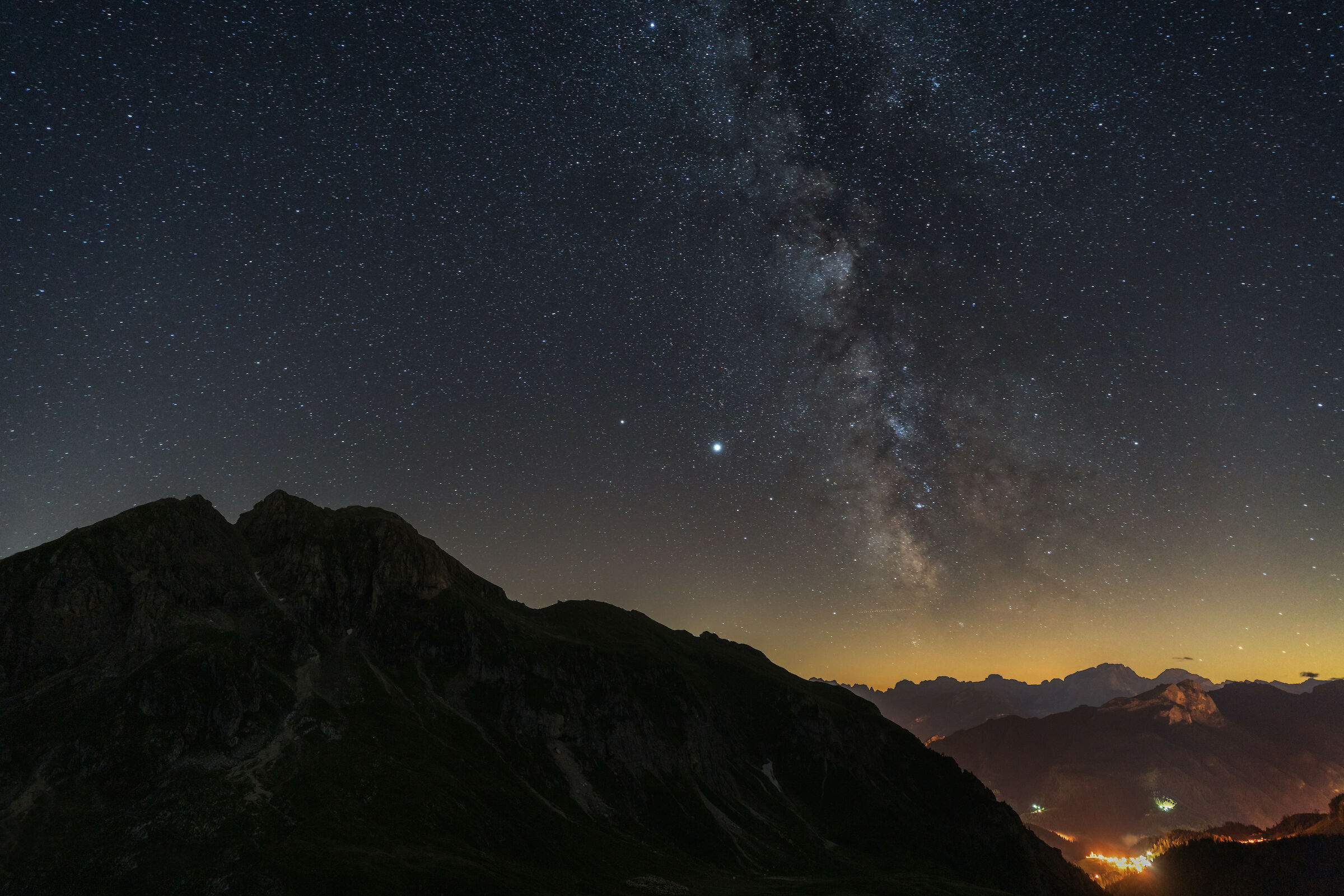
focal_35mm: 18
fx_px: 672
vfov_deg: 67.4
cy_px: 448
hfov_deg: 90.0
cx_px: 672
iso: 2500
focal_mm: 18
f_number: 2.8
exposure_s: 25
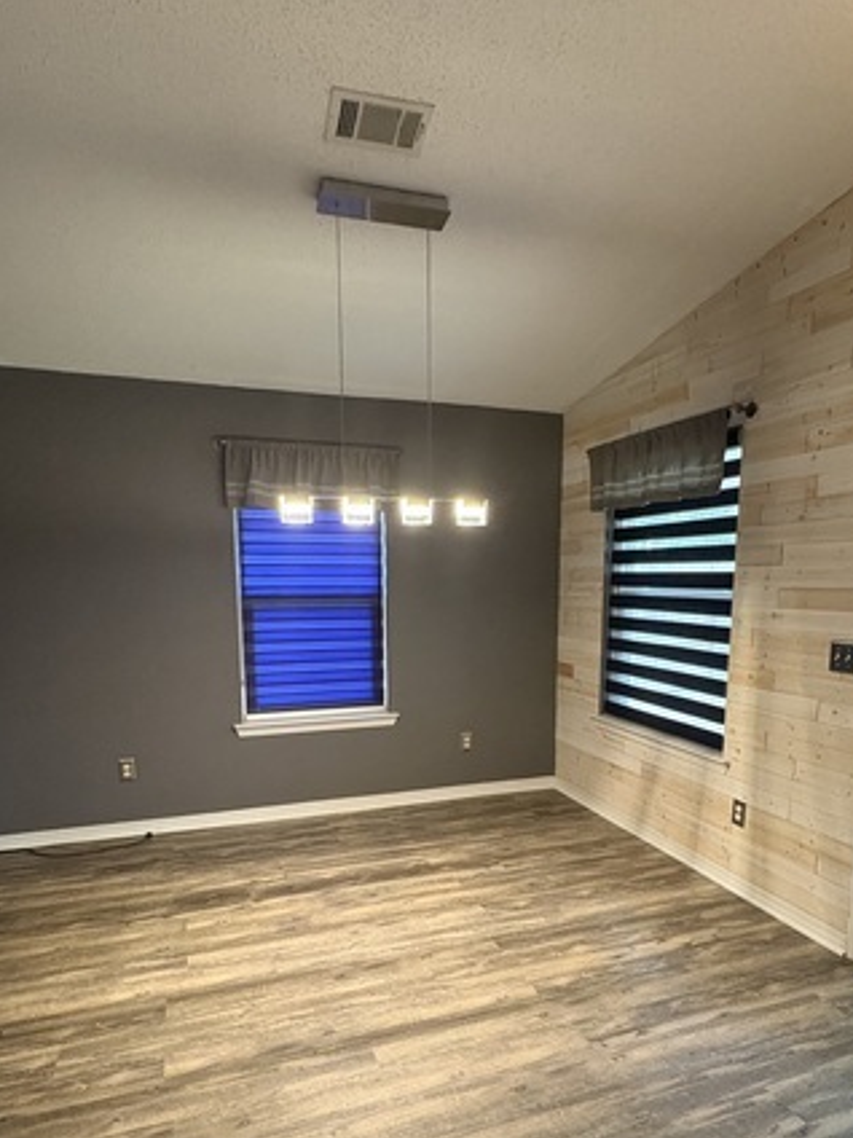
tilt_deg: -8.5
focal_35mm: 22
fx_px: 723
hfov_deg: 61.1
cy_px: 691
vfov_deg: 75.4
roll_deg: -0.5
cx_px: 448
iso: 640
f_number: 2.2
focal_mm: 2.22
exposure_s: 1/60
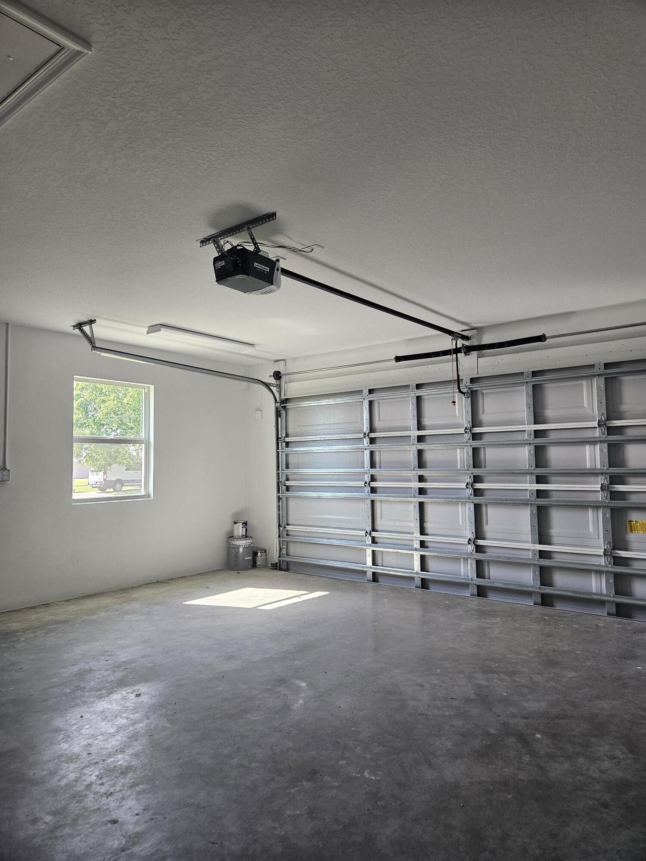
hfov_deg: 58.9
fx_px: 572
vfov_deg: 73.9
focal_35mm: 23
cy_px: 430
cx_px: 323
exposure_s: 1/120
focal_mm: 5.4
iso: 160
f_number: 1.8
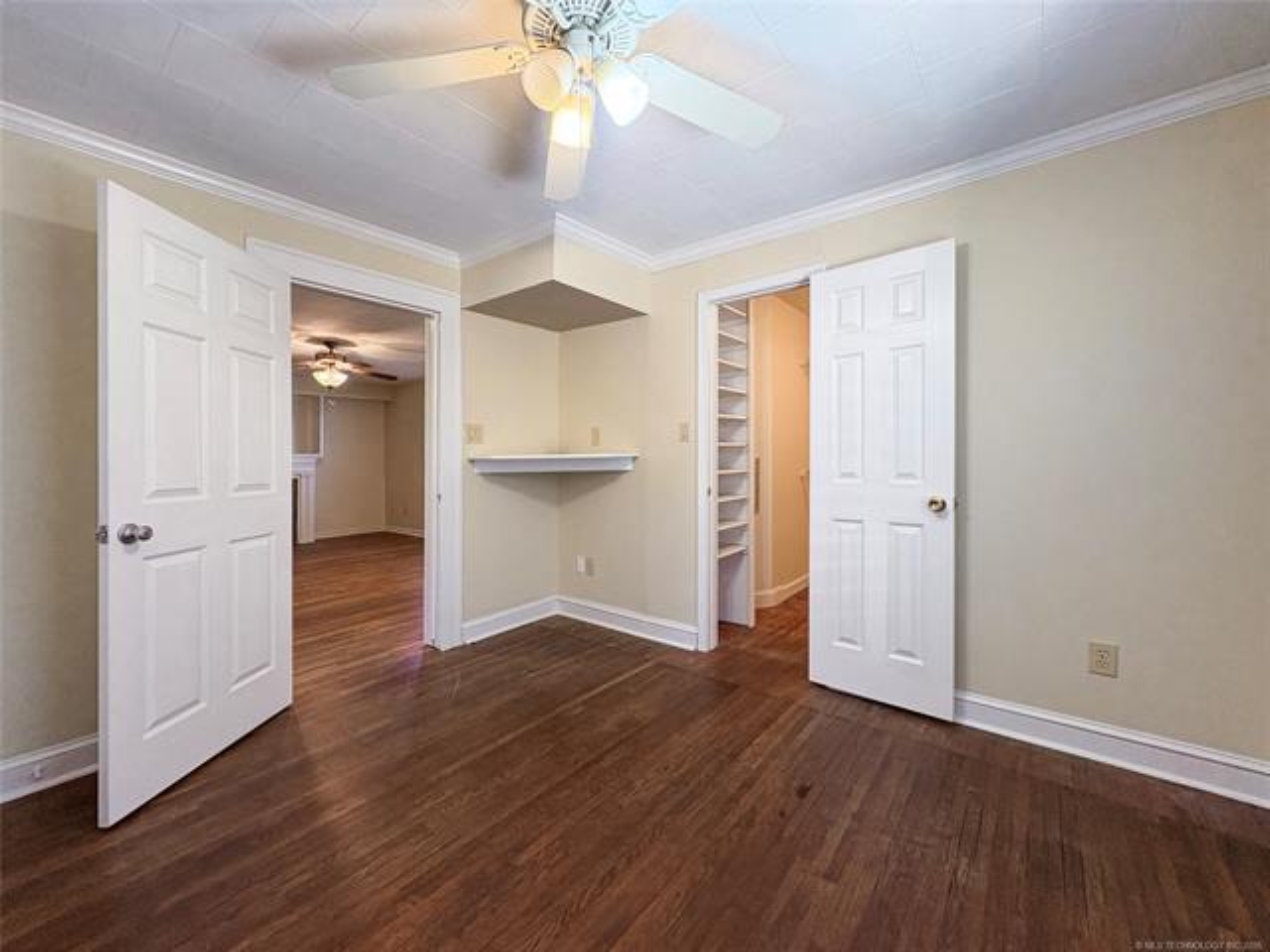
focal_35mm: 14
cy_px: 476
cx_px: 635
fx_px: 514
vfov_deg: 85.7
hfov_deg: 102.1
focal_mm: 2.22
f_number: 2.2
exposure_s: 1/60
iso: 200
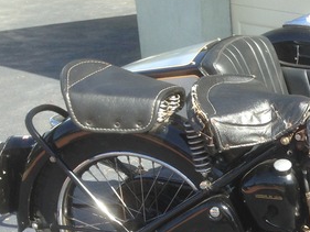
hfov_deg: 19.3
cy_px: 252
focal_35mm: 94
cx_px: 398
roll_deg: -1.3
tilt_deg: -21.4
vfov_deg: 15.3
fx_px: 842
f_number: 2.4
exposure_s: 1/455
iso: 50
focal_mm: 4.12
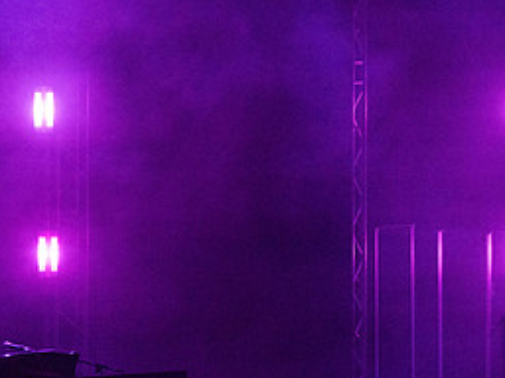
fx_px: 5091
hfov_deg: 5.7
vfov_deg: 4.3
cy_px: 174
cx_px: 278
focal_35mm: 349
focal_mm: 160
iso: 16000
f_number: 10
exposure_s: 1/320
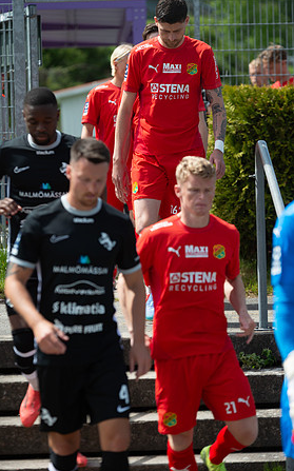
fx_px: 2104
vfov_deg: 12.8
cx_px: 138
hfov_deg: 8.0
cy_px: 235
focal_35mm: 164
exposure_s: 1/1600
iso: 140
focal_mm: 160
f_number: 4
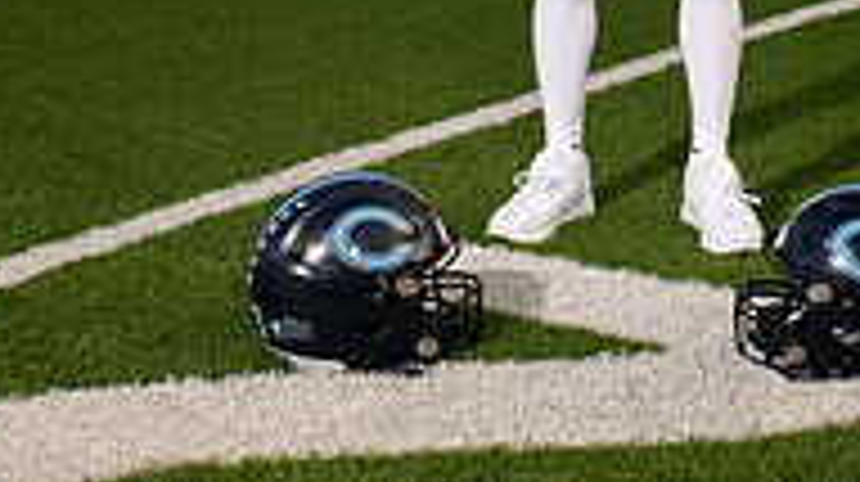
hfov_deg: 23.8
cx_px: 612
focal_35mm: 89
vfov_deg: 11.9
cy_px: -527
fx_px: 2028
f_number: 7.1
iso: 160
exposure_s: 1/320
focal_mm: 36
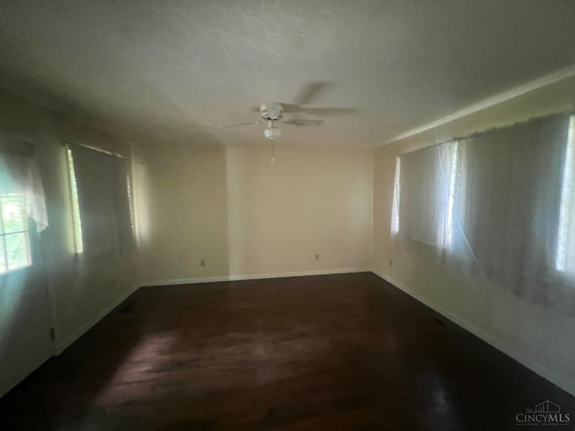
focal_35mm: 13
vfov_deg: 89.9
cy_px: 216
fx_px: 216
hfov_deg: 106.2
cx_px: 288
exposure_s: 1/30
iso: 1000
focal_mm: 1.57
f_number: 1.8
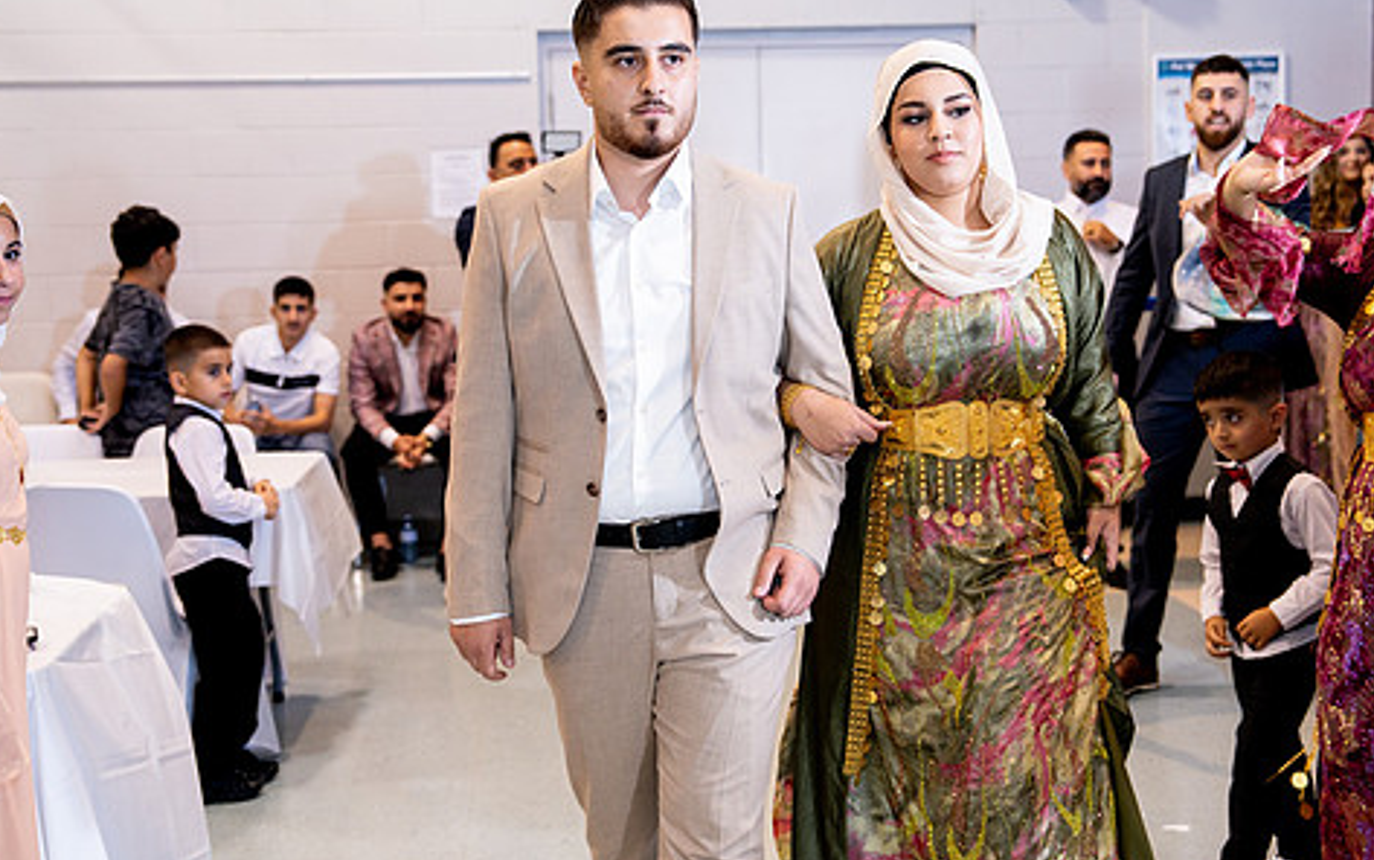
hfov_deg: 40.2
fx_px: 1873
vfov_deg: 25.8
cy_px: 368
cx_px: 752
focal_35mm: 50
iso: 800
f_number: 2.8
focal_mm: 40
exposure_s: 1/250
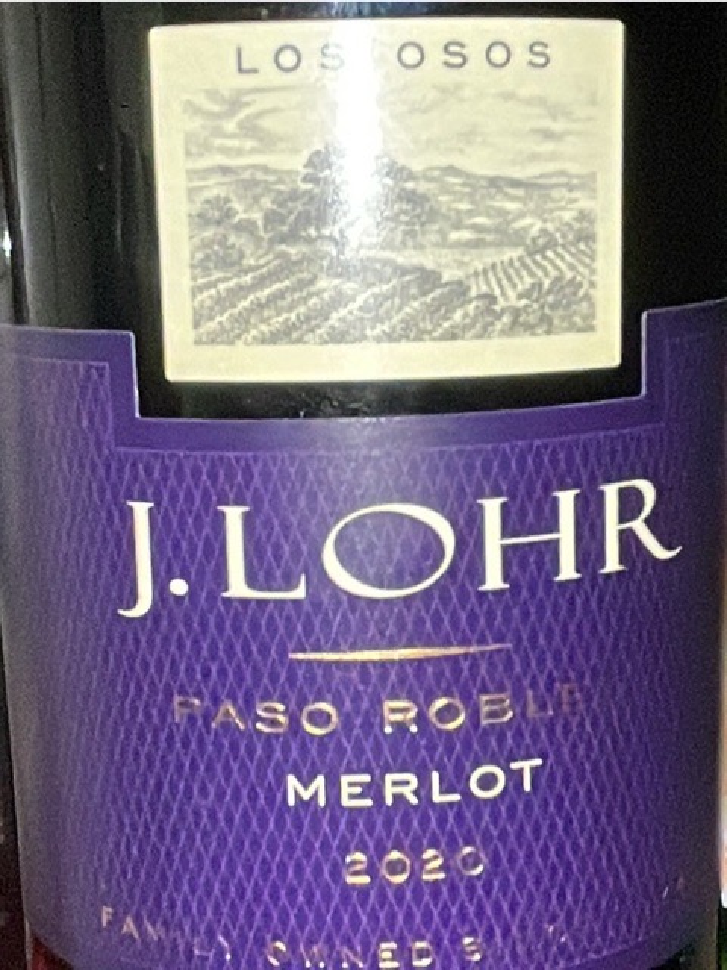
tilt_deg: -7.4
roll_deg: +2.9
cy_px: 485
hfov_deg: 46.8
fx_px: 840
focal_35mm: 30
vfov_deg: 60.0
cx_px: 364
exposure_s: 1/60
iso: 500
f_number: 2.4
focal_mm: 1.54
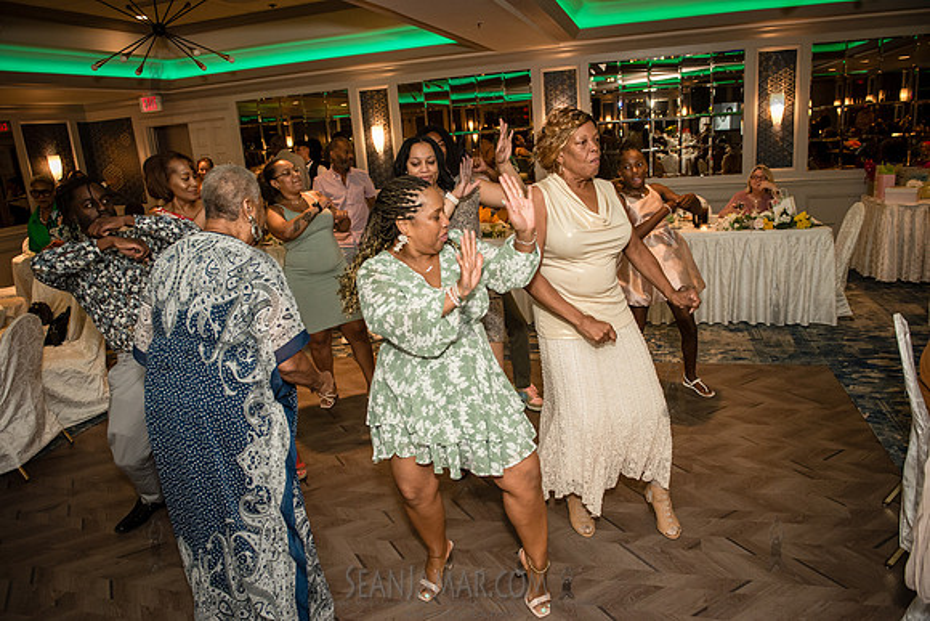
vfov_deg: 49.6
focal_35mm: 26
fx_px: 672
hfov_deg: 69.4
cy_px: 310
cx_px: 465
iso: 1600
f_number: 3.5
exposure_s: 1/160
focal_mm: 26
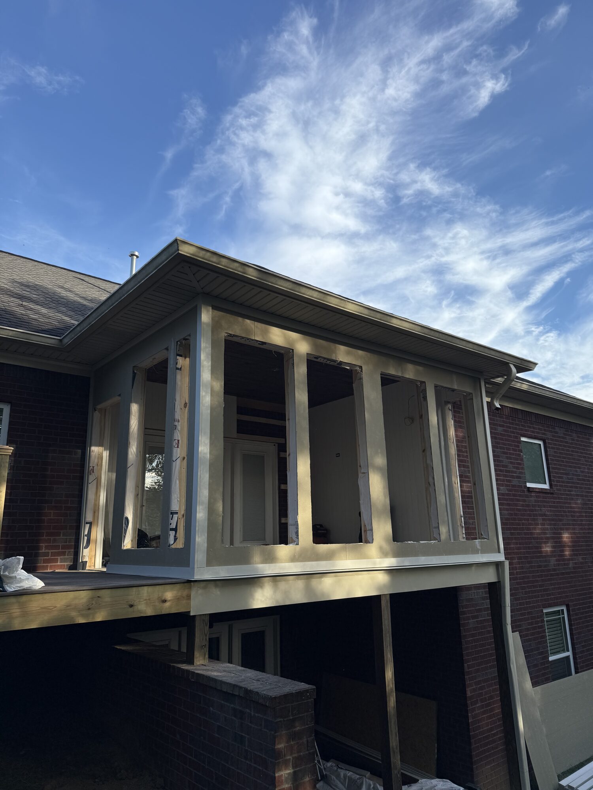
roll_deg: +0.4
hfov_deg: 56.8
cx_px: 296
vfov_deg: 71.6
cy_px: 395
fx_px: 548
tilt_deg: +15.0
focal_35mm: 24
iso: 80
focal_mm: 6.76
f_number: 1.78
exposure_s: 1/1385
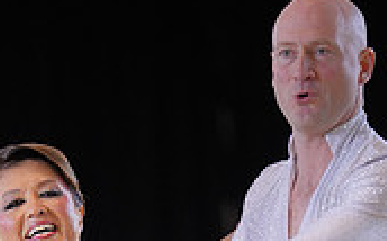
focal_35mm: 444
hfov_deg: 4.7
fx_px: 4677
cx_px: 87
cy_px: 570
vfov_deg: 2.9
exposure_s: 1/500
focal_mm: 129
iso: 800
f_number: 2
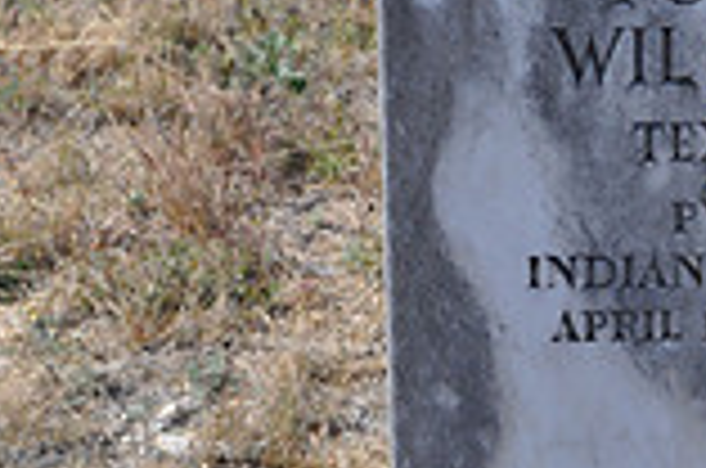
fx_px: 4890
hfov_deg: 8.2
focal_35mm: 250
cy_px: 371
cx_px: 746
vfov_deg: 5.5
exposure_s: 1/200
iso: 200
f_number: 7.1
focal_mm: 45
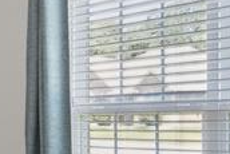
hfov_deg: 19.9
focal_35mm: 95
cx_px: -56
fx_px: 607
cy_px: 121
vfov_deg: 14.4
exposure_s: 1/13
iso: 200
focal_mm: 16
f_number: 5.6
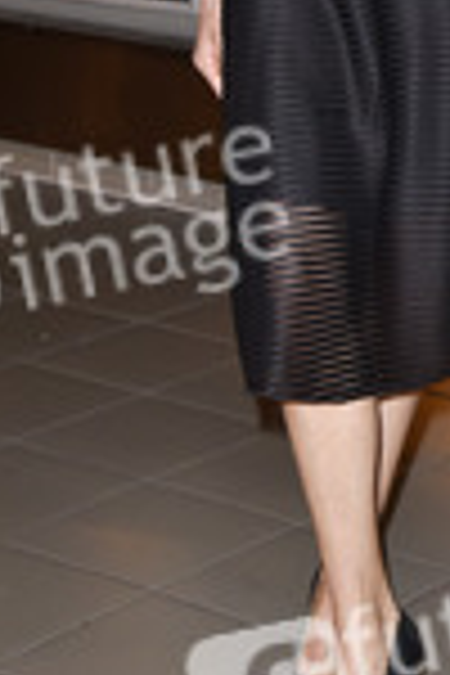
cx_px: 549
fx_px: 2606
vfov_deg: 14.5
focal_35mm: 139
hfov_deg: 9.7
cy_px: 9
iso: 1250
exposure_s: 1/160
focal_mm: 52
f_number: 6.3
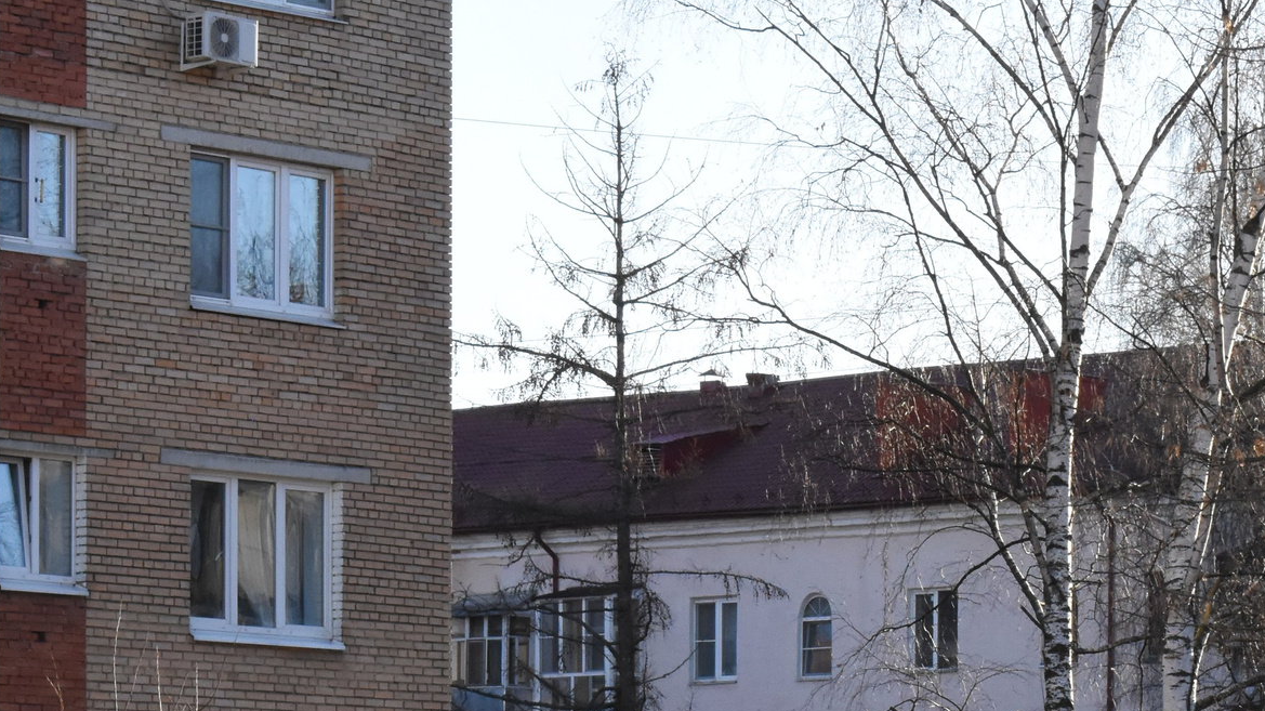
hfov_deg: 12.0
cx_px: 836
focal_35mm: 179
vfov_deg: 6.7
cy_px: 879
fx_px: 6003
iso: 2000
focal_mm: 52
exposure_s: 1/640
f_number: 14
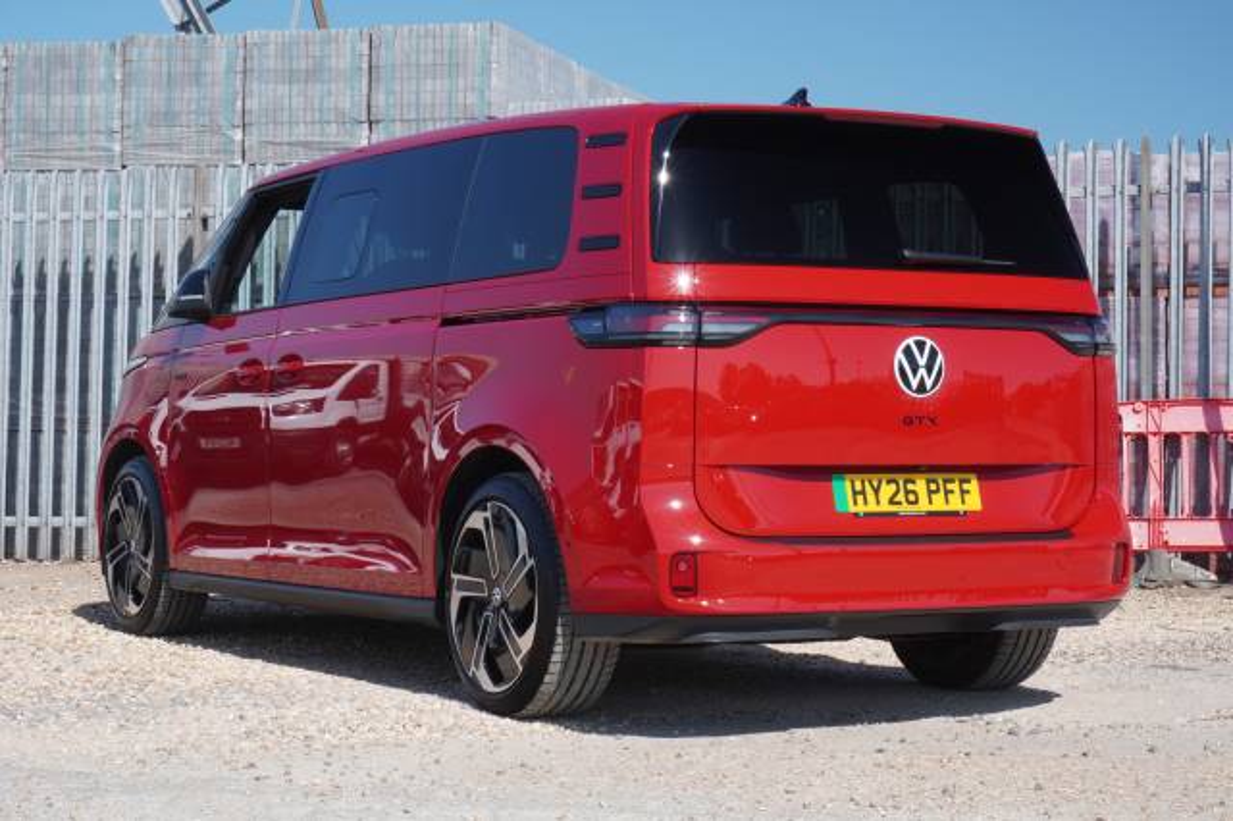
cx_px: 616
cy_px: 410
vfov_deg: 18.2
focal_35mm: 75
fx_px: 2567
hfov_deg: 27.0
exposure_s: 1/60
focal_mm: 50
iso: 400
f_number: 22
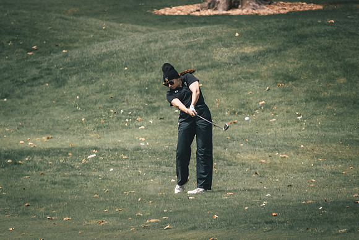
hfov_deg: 2.2
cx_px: 175
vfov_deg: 1.5
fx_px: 9318
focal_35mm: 934
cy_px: 122
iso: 640
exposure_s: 1/1600
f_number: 6.3
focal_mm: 400
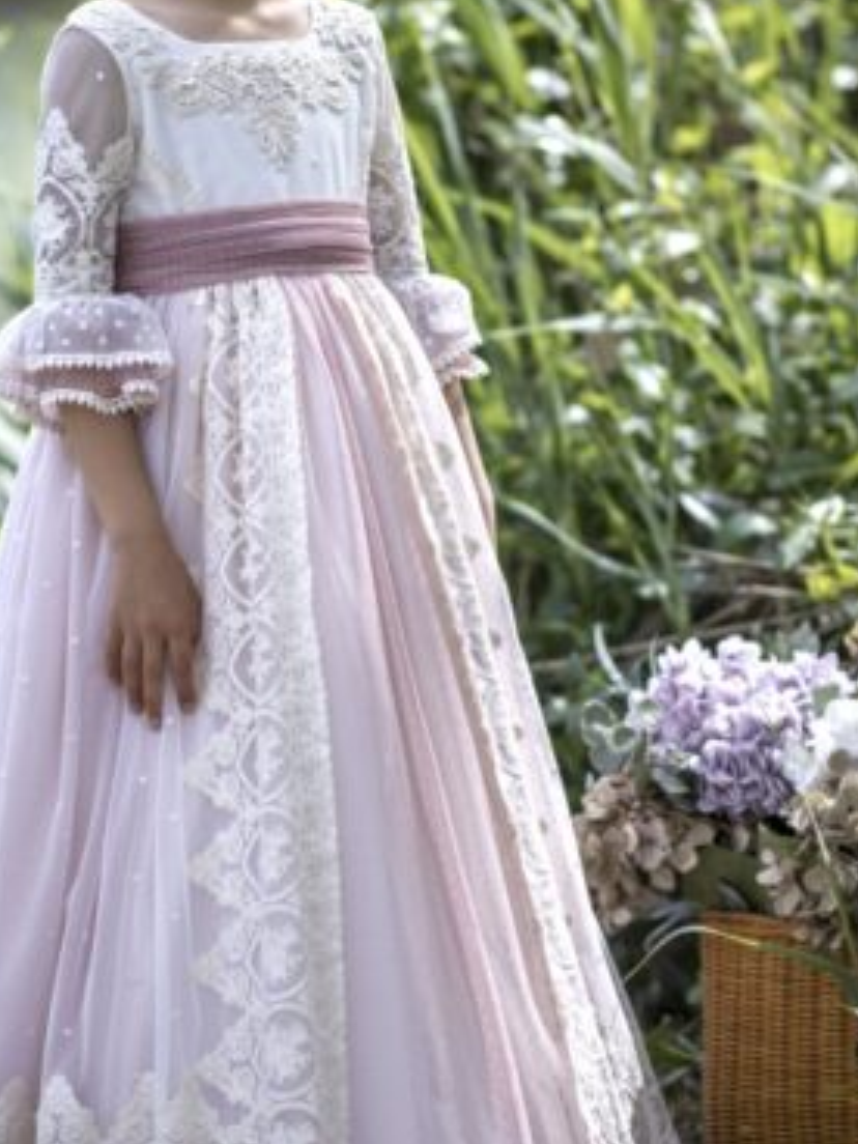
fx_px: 6114
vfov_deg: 10.7
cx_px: 336
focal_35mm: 185
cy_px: 409
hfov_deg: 8.0
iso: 31
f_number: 1.4
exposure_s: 1/2000
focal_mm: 105
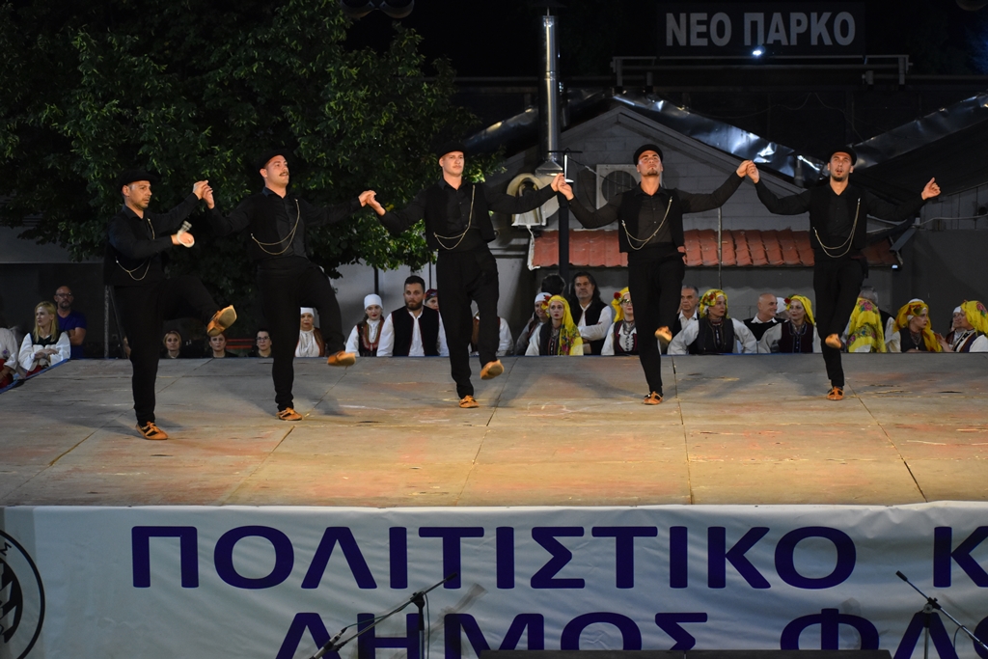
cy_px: 330
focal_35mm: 105
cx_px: 494
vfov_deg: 13.0
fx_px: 2882
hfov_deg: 19.5
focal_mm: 70
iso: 1800
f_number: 4.5
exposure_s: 1/125
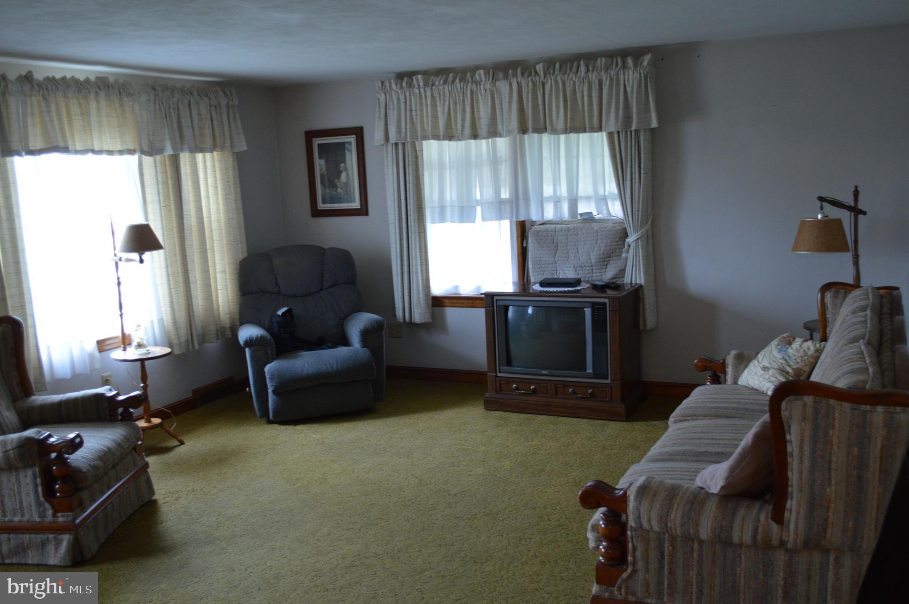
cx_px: 454
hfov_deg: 57.3
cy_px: 302
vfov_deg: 39.9
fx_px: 832
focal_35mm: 33
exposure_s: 1/20
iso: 800
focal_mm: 22
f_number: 4
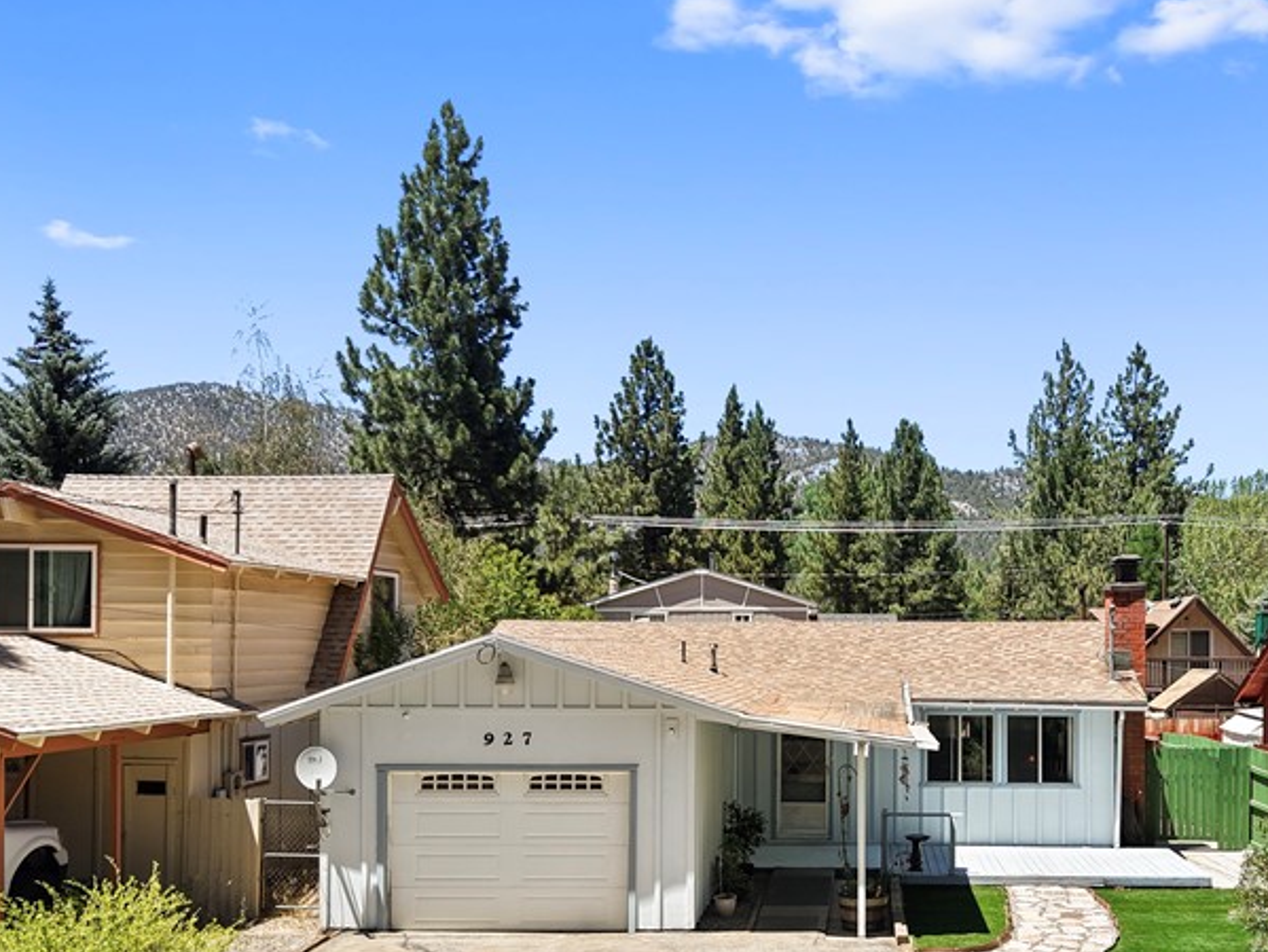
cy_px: 635
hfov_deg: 45.0
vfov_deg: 34.8
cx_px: 855
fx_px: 1503
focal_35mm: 41
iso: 100
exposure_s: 1/1250
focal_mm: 8.67
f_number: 1.8
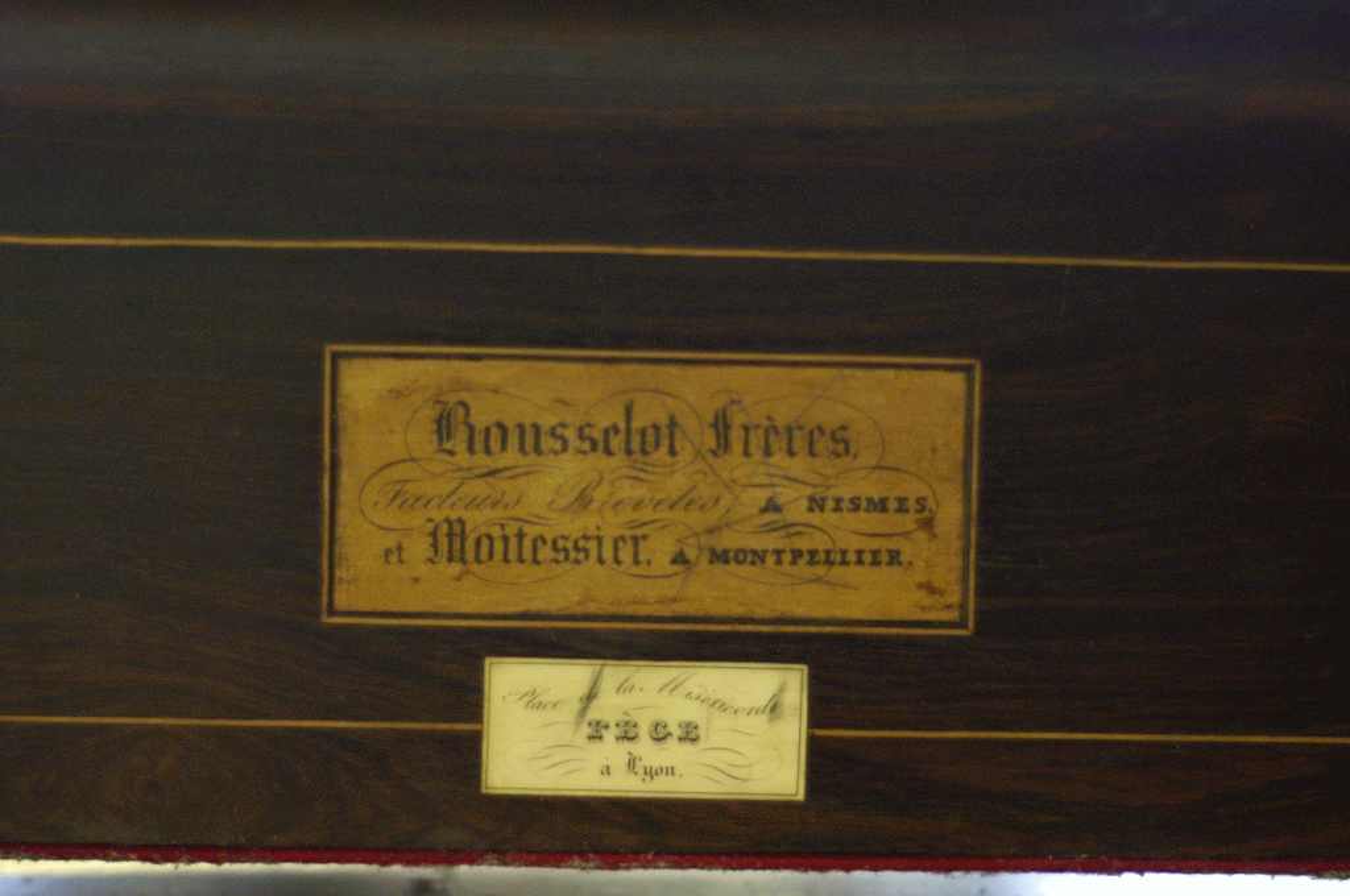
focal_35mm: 75
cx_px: 675
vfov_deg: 18.1
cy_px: 448
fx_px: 2809
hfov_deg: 27.0
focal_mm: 50
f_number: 1.7
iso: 1600
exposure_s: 1/50
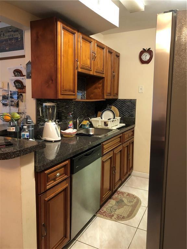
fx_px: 202
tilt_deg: -6.8
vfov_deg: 63.4
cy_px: 124
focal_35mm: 28
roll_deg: +0.3
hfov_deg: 49.7
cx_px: 94
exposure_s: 1/7
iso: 80
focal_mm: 4
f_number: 1.8
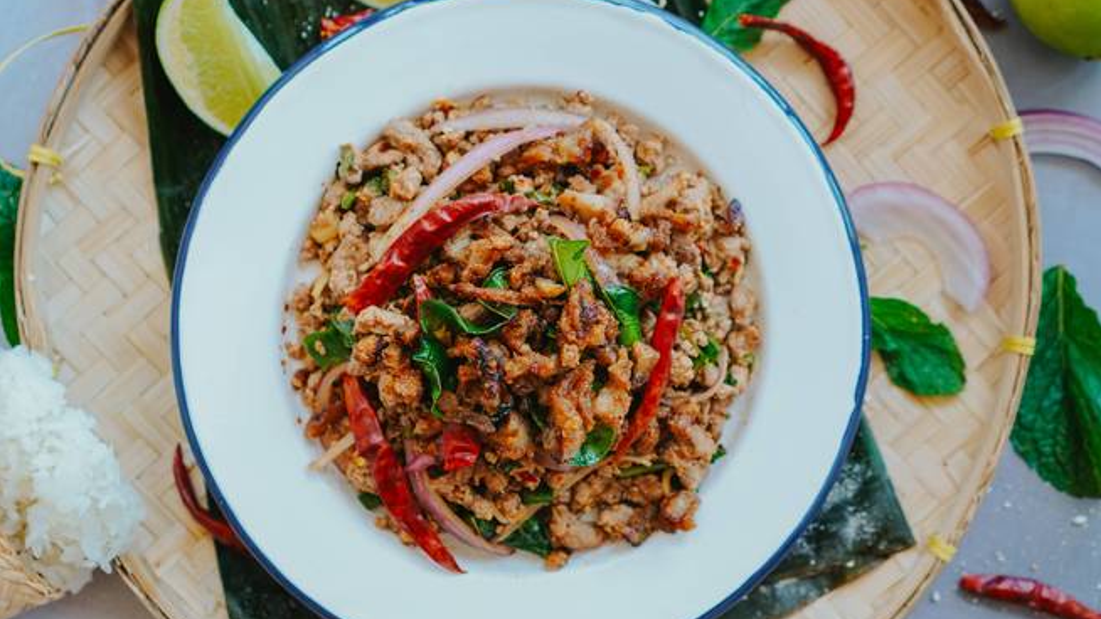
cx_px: 554
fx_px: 1621
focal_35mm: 56
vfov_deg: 21.6
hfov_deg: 37.5
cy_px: 325
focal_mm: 35
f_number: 3.2
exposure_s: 1/20
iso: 160
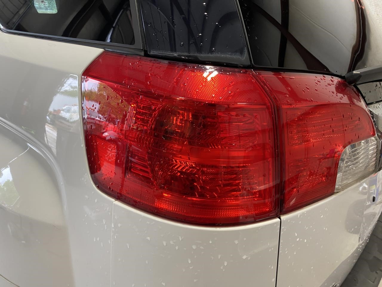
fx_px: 287
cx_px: 191
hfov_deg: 67.3
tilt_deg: -23.8
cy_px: 144
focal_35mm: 26
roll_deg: -4.9
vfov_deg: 53.1
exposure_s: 1/60
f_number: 1.8
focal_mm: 4.25
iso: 100
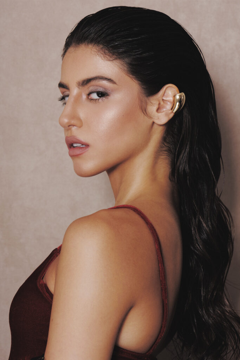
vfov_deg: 19.5
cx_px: 120
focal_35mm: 105
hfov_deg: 13.0
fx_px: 1050
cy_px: 180
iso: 64
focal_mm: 105
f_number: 13
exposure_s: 1/160
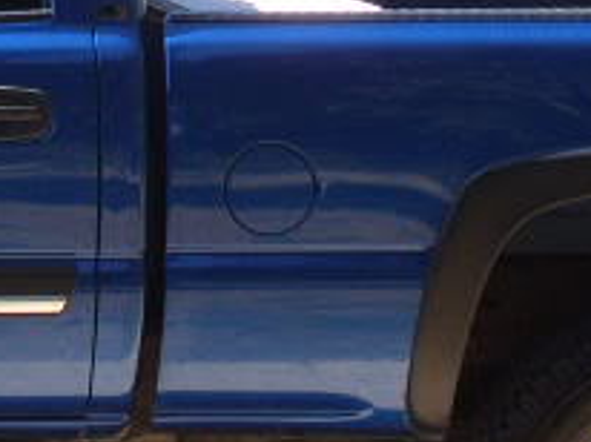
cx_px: -201
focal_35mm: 219
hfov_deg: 8.9
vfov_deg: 6.6
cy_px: -330
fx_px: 3735
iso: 80
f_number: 4.7
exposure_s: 1/180
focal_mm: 9.9
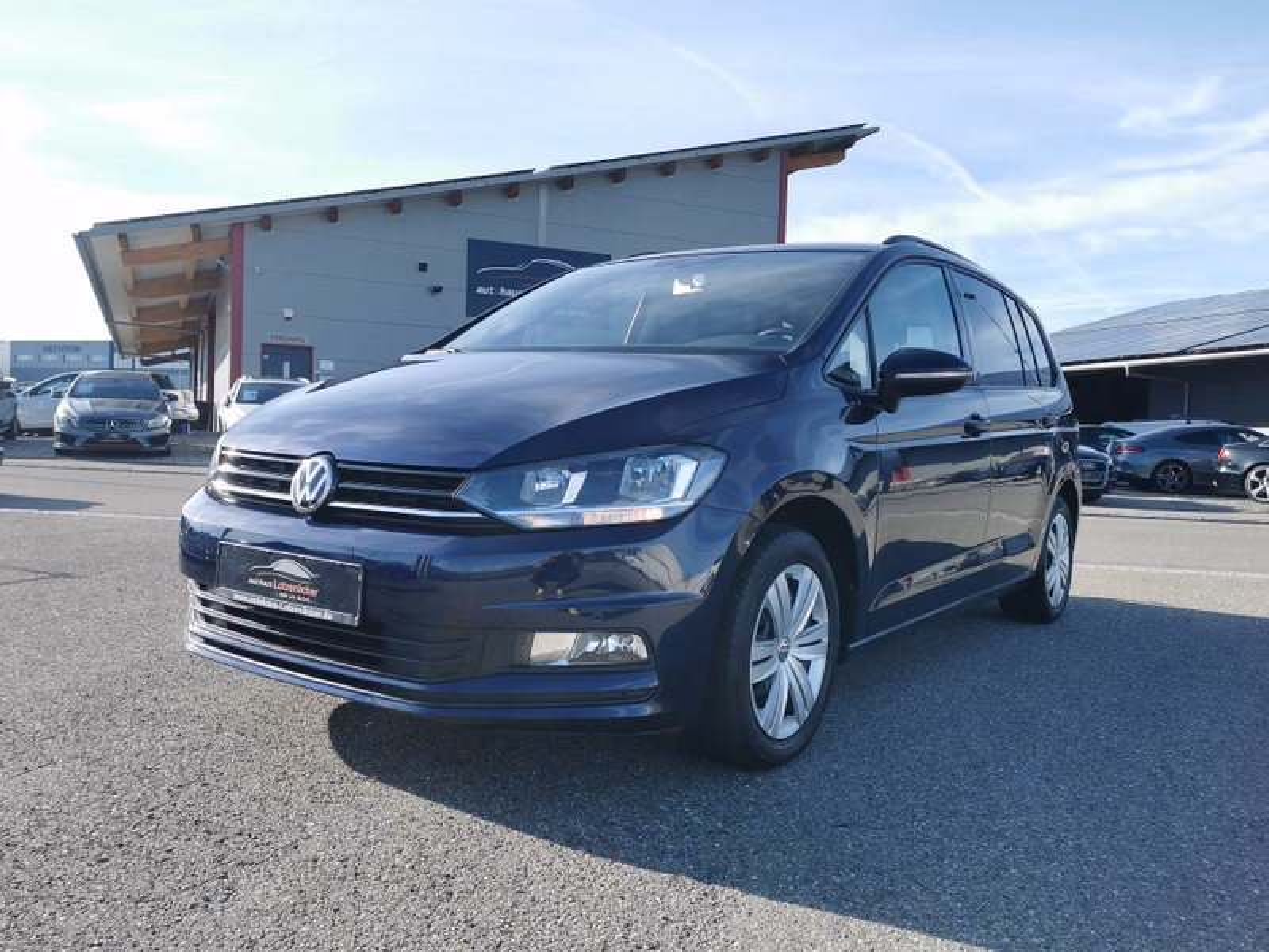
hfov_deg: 63.4
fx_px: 1026
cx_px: 634
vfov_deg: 49.7
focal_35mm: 28
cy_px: 476
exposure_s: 1/1385
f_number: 1.8
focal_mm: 5.58
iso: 50
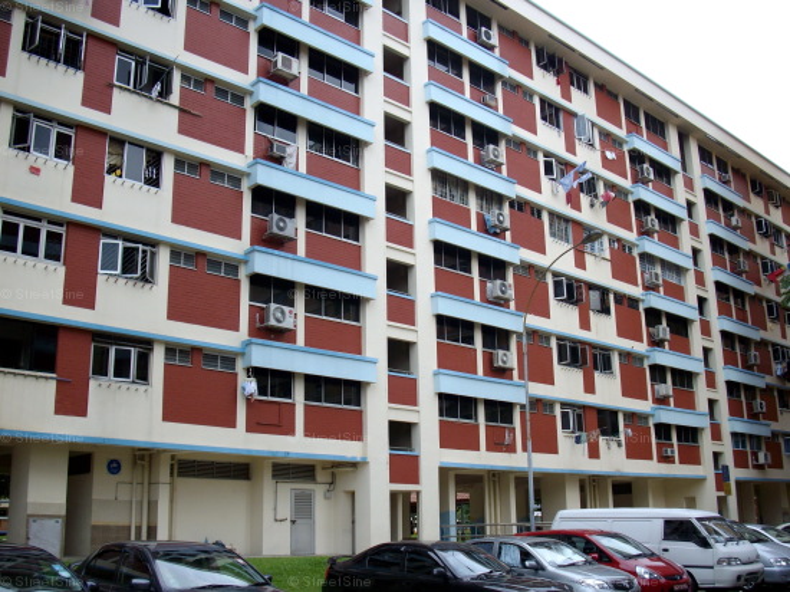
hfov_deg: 50.2
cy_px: 296
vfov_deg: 38.6
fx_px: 844
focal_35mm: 37
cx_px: 395
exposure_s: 1/320
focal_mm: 6.2
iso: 80
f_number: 2.8
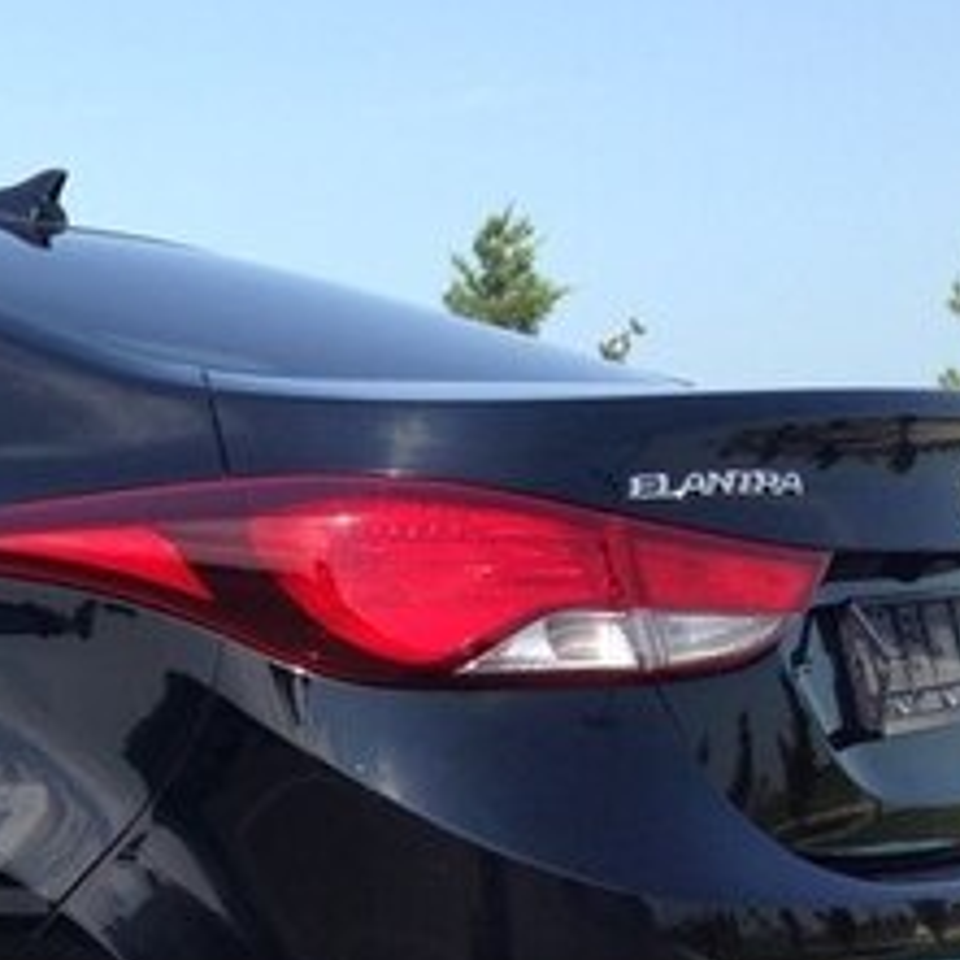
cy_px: 849
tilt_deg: -6.7
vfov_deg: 19.6
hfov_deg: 18.2
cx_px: -395
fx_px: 2730
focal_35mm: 87
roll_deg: -0.2
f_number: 2.4
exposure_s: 1/951
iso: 50
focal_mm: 4.12
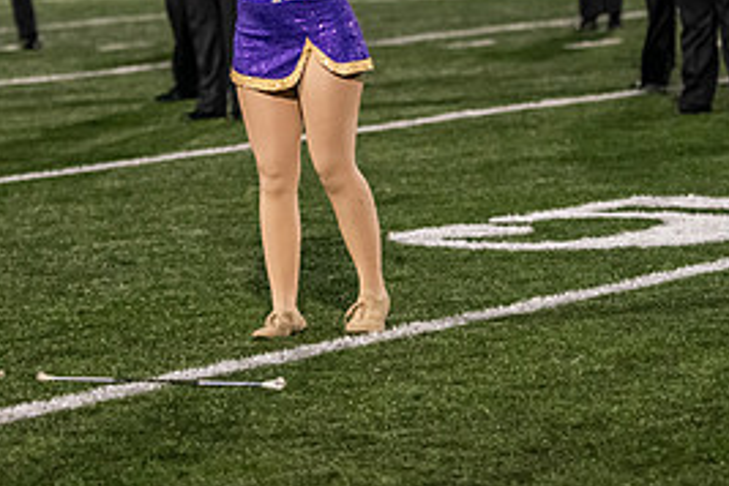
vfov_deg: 6.4
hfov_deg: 9.7
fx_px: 4313
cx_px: 276
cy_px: -34
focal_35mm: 213
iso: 4000
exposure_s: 1/800
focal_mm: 98
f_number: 3.2
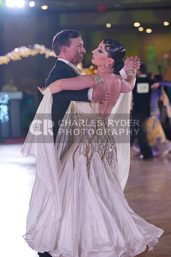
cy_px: 128
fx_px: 975
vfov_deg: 15.0
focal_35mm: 137
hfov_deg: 10.0
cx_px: 86
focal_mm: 137
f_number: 4
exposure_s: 1/400
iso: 1250
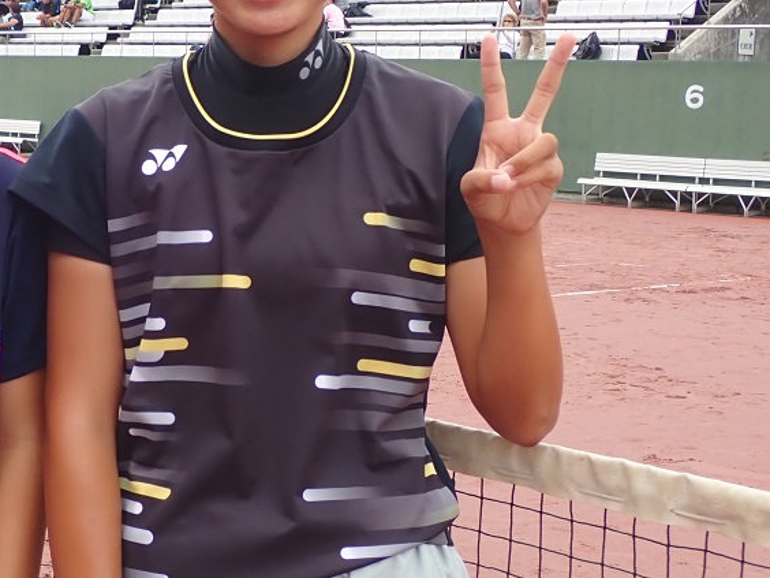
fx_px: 1735
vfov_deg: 18.9
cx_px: 130
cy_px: 249
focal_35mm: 78
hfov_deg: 24.5
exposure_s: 1/250
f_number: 4
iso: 100
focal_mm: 7.84
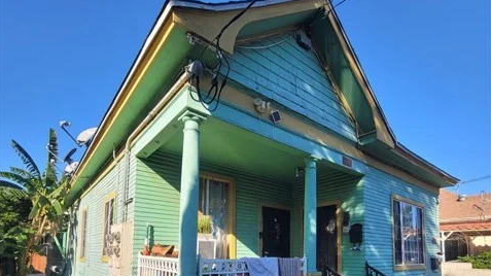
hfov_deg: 89.6
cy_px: 232
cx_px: 245
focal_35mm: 19
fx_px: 247
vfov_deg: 53.3
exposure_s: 1/900
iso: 64
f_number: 2.2
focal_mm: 2.2
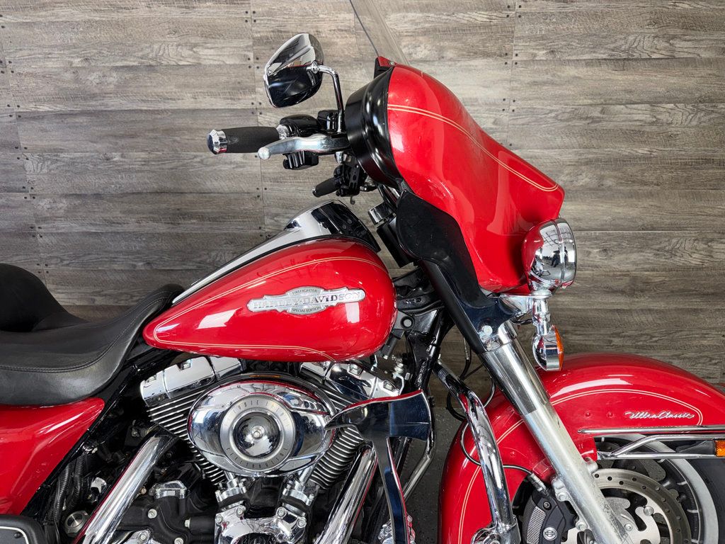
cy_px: 272
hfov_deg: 71.6
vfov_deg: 56.8
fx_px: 503
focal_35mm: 24
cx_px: 362
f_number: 1.78
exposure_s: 1/29
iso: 50
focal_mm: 6.76
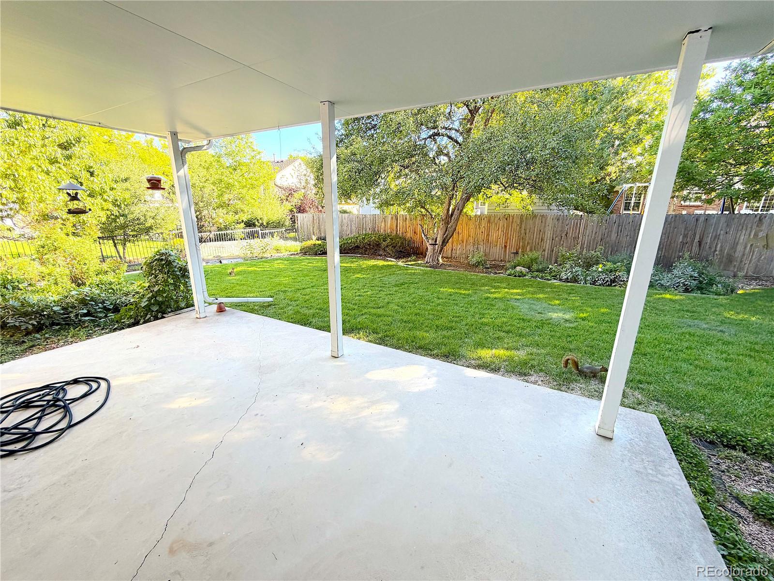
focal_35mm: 14
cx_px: 387
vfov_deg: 85.7
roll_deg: +0.0
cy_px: 290
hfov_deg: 102.1
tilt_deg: -16.3
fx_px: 313
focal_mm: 2.22
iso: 64
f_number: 2.2
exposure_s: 1/130
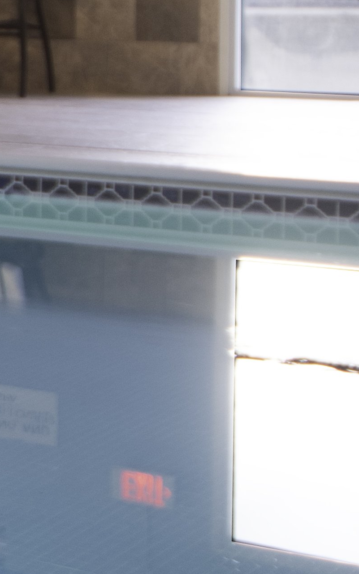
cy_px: 406
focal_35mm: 105
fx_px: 1644
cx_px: -1160
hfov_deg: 7.5
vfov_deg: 19.7
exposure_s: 1/8
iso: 100
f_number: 5
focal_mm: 16
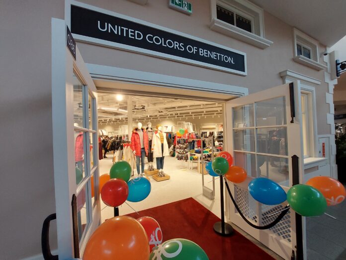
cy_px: 130
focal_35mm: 13
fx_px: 130
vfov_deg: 89.9
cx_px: 173
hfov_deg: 106.2
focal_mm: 1.74
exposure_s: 1/50
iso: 64
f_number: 2.2
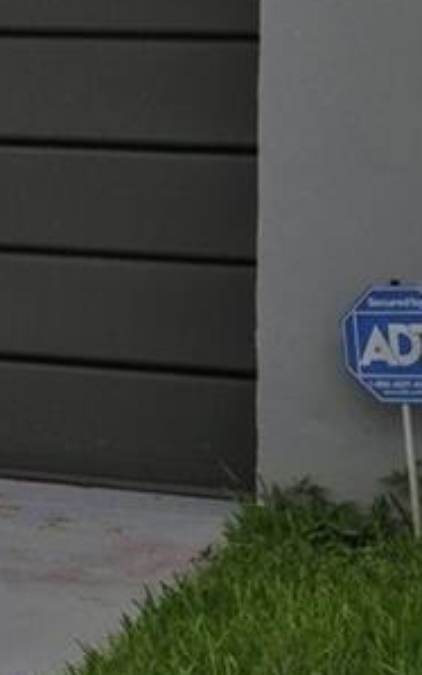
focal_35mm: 158
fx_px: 2906
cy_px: -185
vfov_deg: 12.8
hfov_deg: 7.4
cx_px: -819
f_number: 8
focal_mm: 19.1
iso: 640
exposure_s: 1/1000
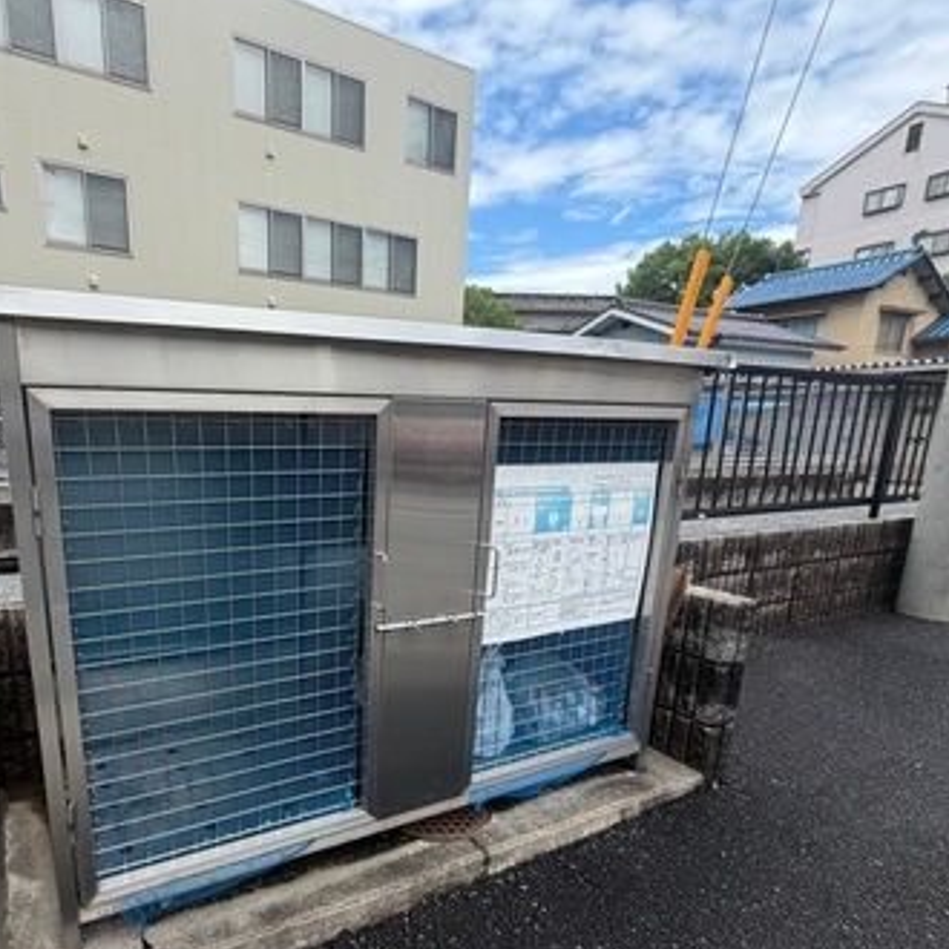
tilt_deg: -13.8
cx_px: 331
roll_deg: +0.5
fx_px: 651
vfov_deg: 70.9
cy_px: 595
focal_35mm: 21
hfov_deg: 70.4
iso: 40
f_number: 2.2
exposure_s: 1/613
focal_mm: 2.22
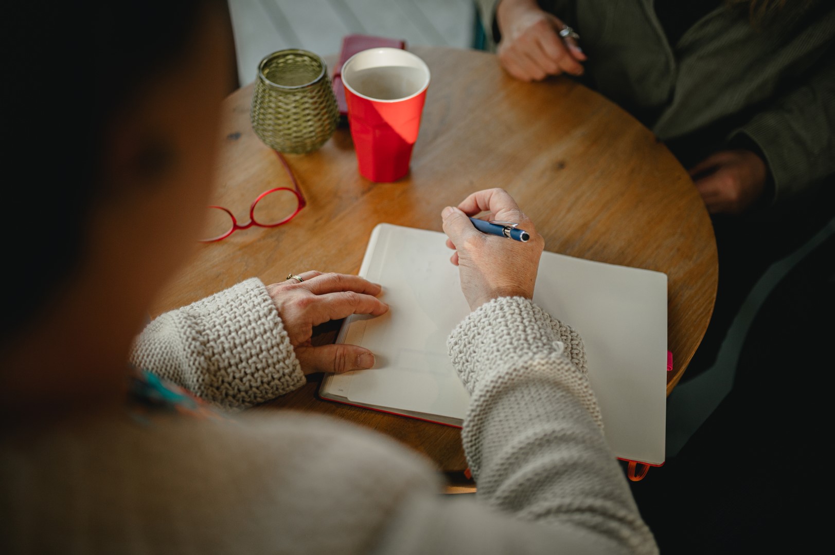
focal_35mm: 35
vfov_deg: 37.8
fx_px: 811
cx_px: 418
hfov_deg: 54.5
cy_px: 278
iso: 250
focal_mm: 35
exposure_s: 1/2500
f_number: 1.4
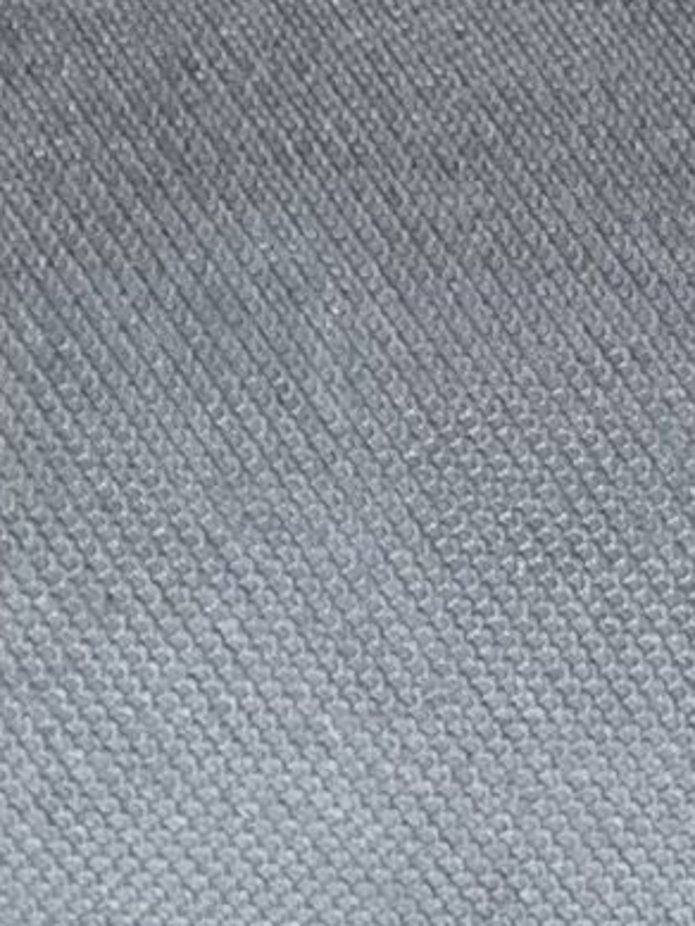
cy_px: 2161
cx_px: 1611
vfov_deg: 9.3
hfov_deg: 7.3
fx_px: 5110
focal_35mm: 191
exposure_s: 1/50
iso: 100
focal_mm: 3
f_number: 1.8
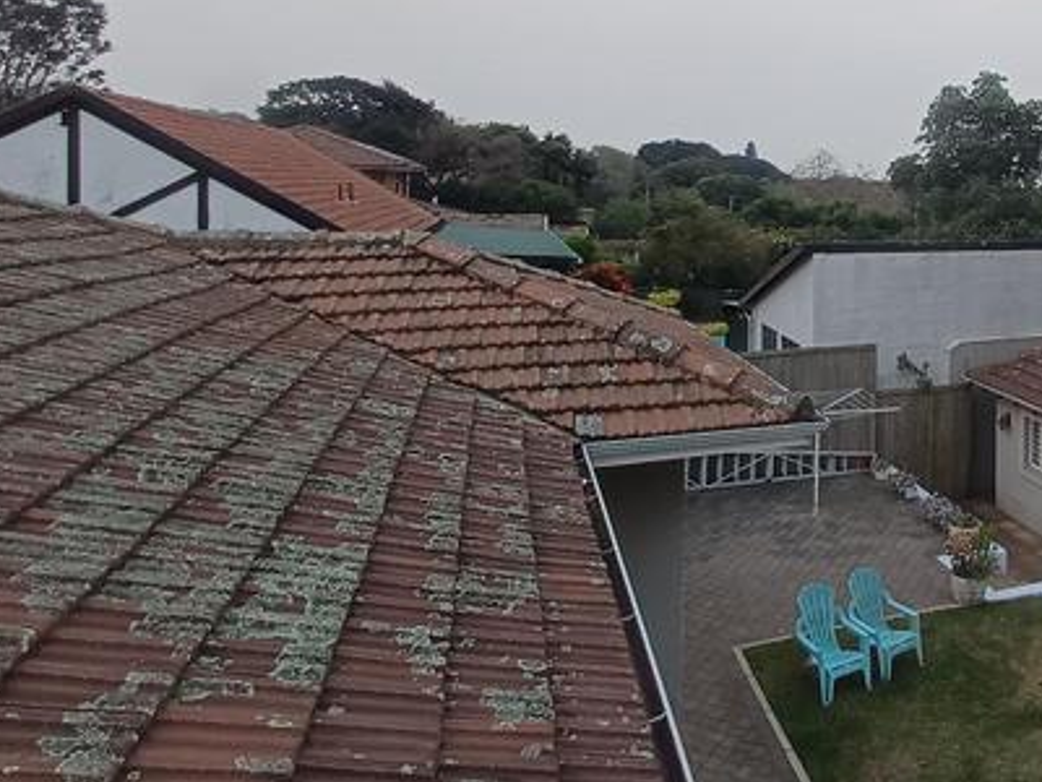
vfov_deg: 43.0
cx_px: 938
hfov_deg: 50.4
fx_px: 963
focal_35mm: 32
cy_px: 211
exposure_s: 1/100
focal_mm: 1.64
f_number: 2.2
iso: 64
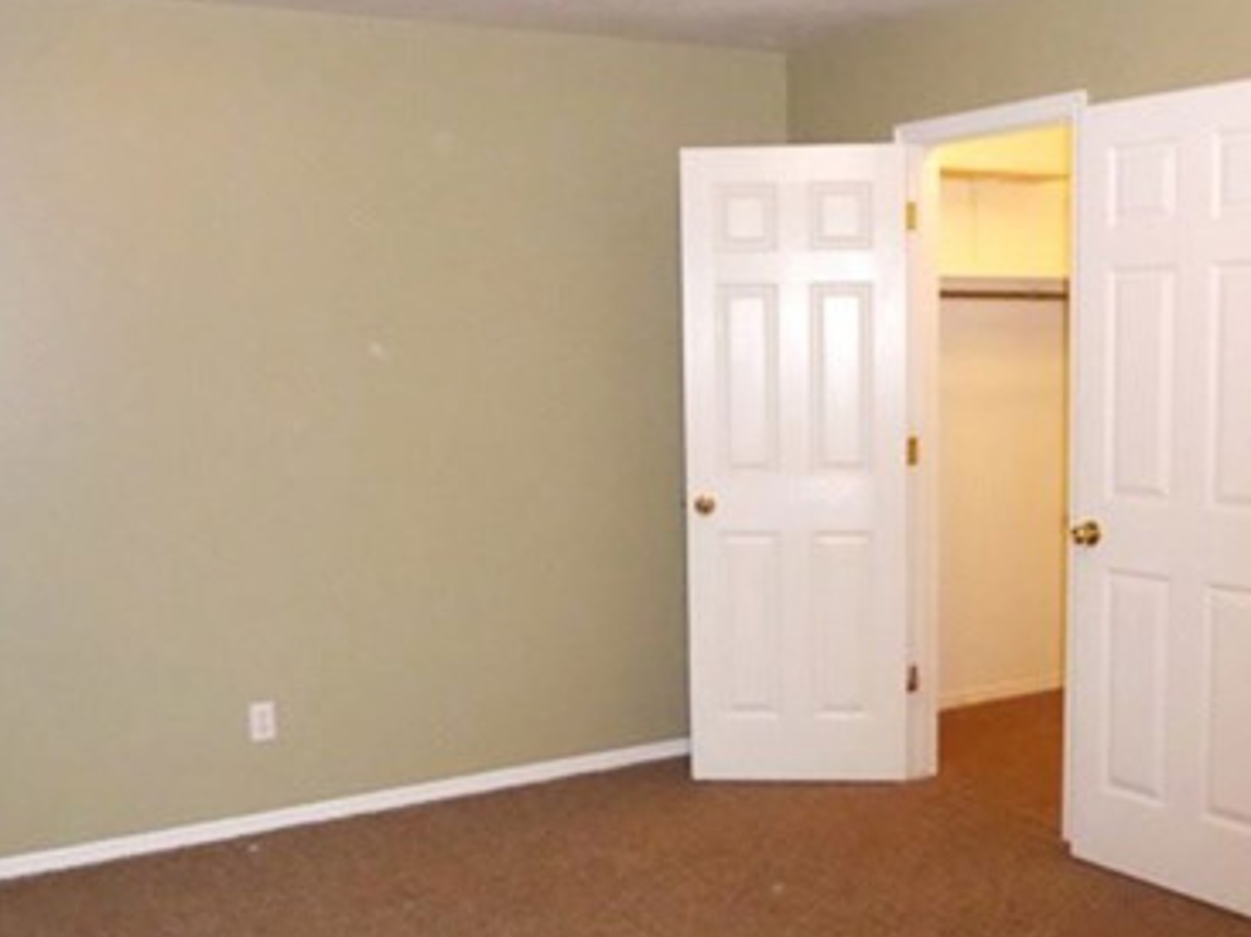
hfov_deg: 44.7
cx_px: 704
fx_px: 1517
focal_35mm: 42
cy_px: 530
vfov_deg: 34.3
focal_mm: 4.3
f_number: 3.3
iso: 800
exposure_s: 1/60
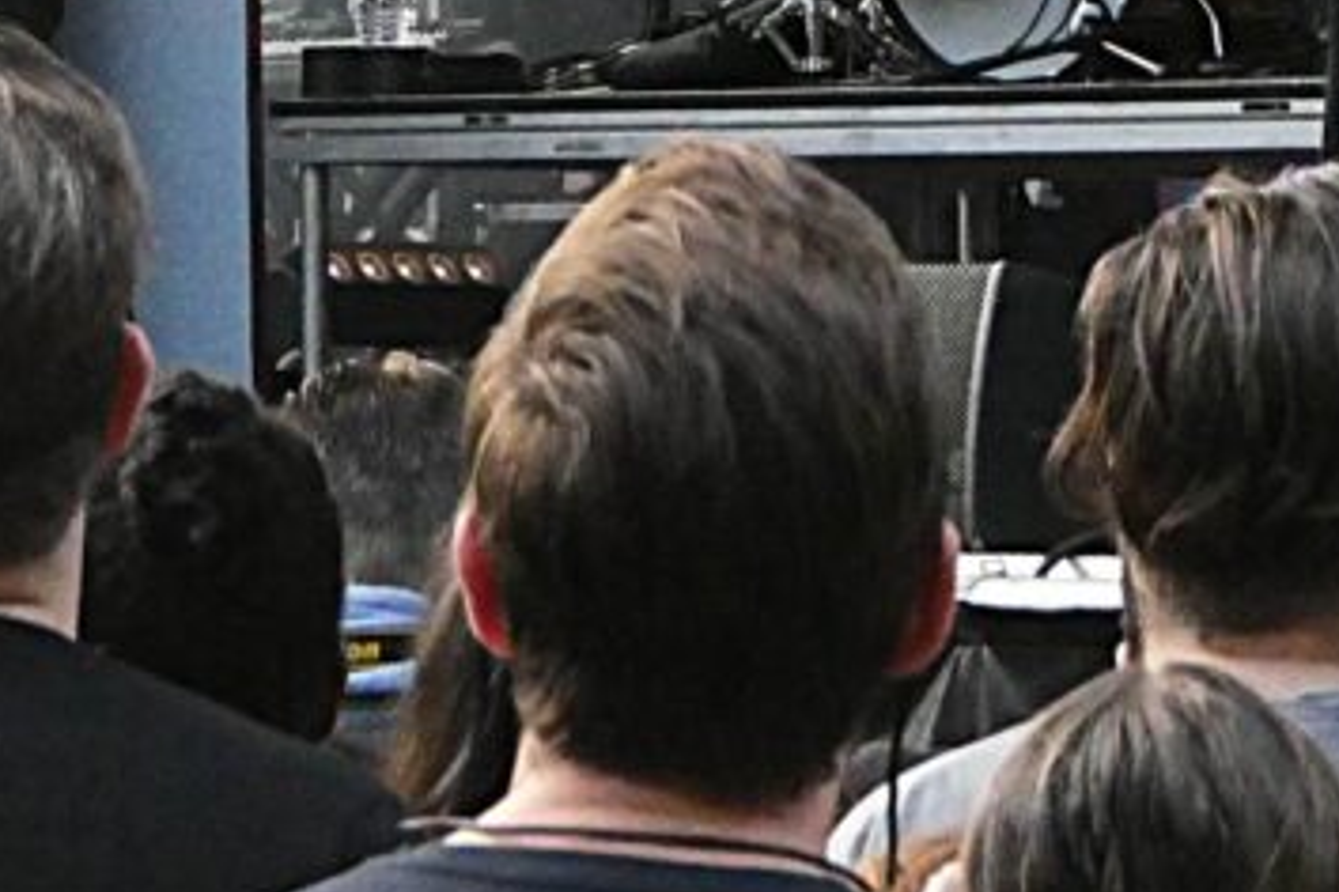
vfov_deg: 4.0
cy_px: -295
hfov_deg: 5.9
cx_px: 155
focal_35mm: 346
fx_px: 12868
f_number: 5.1
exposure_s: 1/160
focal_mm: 20.6
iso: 1600
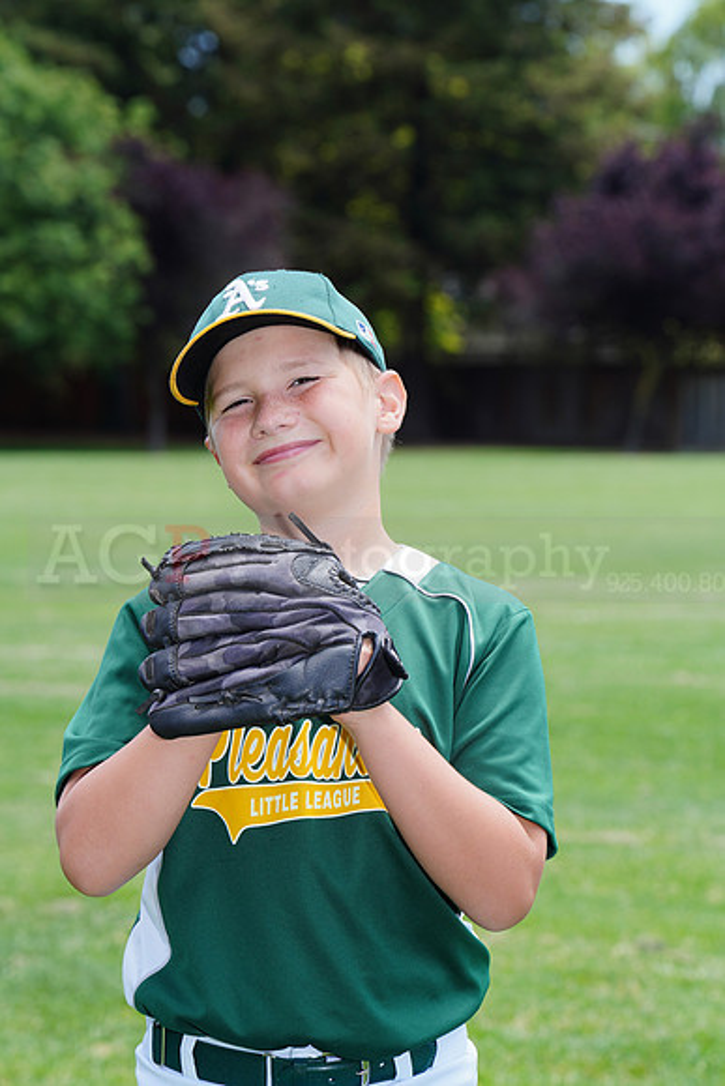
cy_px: 543
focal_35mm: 173
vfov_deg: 11.9
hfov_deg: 7.9
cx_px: 362
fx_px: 5223
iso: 200
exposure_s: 1/200
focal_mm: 173
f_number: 10
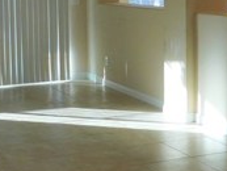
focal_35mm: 85
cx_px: 43
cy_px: 16
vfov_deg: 17.1
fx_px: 558
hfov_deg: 22.7
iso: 125
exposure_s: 1/125
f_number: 3
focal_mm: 4
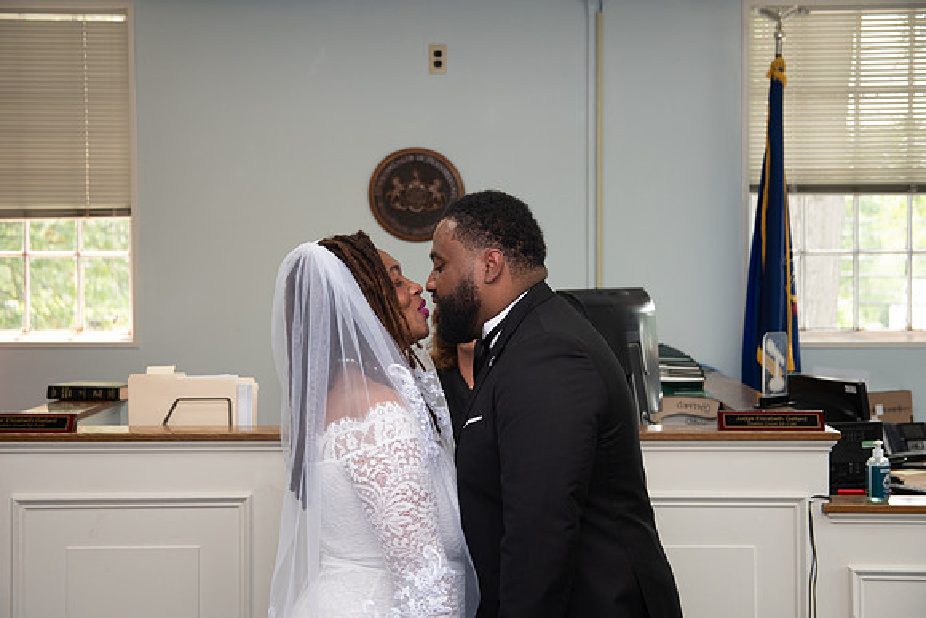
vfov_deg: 18.7
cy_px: 309
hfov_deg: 27.7
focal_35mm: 73
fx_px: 1878
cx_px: 463
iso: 1000
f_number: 4.9
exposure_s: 1/160
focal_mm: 70
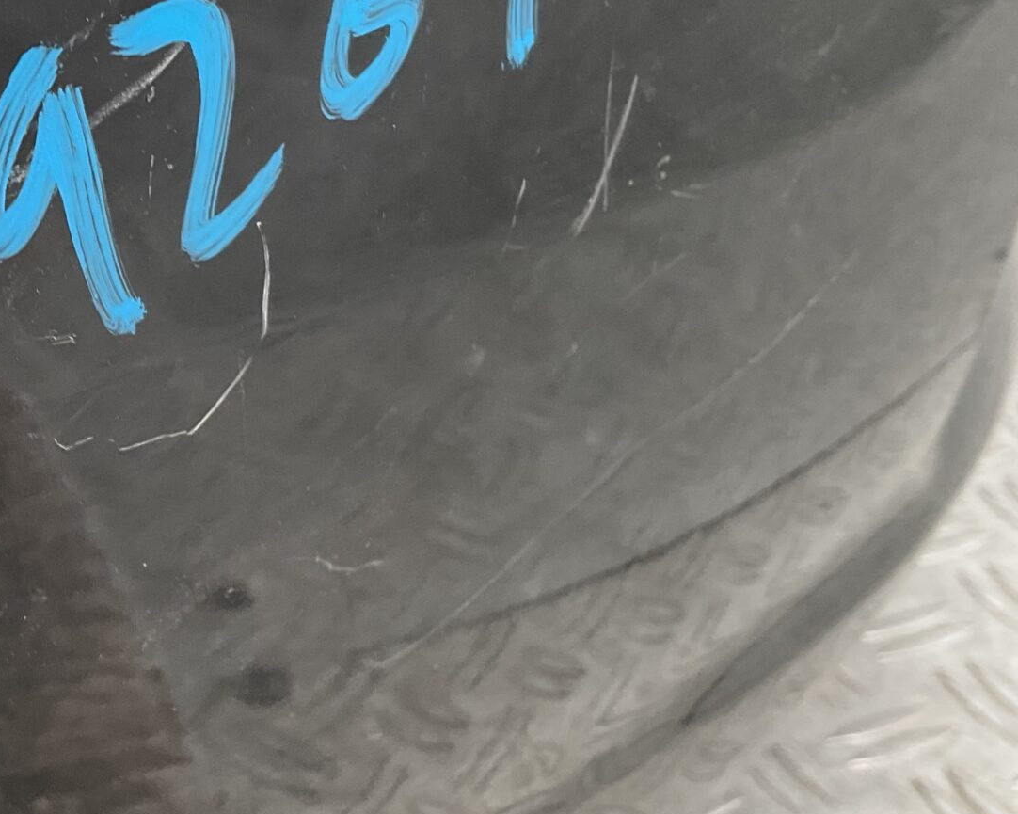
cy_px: 279
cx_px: -96
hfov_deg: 26.2
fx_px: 2018
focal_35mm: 67
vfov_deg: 22.7
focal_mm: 3
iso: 32
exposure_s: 1/100
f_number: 1.8
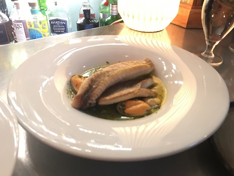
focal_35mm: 29
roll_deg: -2.8
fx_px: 196
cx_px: 117
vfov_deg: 48.2
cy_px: 88
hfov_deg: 61.7
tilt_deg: -34.9
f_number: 2.2
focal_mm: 4.15
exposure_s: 1/4
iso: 200
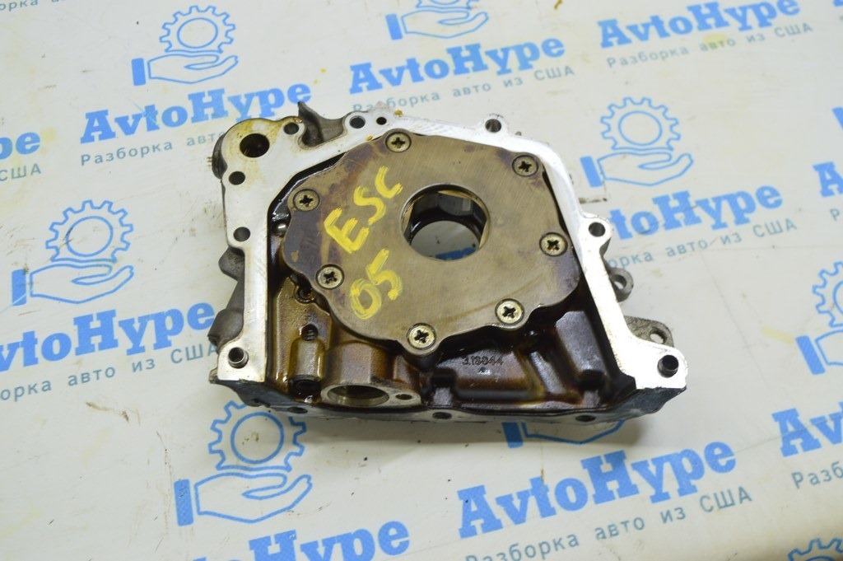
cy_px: 280
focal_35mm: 36
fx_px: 842
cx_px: 422
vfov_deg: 36.8
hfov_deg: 53.2
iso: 400
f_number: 5.6
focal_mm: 24
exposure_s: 1/20
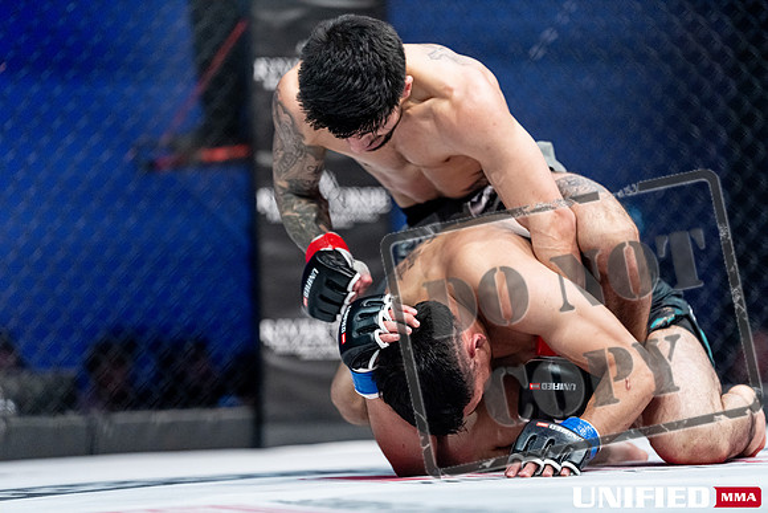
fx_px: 3201
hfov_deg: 13.7
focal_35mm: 150
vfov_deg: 9.2
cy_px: 256
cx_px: 384
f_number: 2
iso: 3200
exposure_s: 1/1250
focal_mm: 150
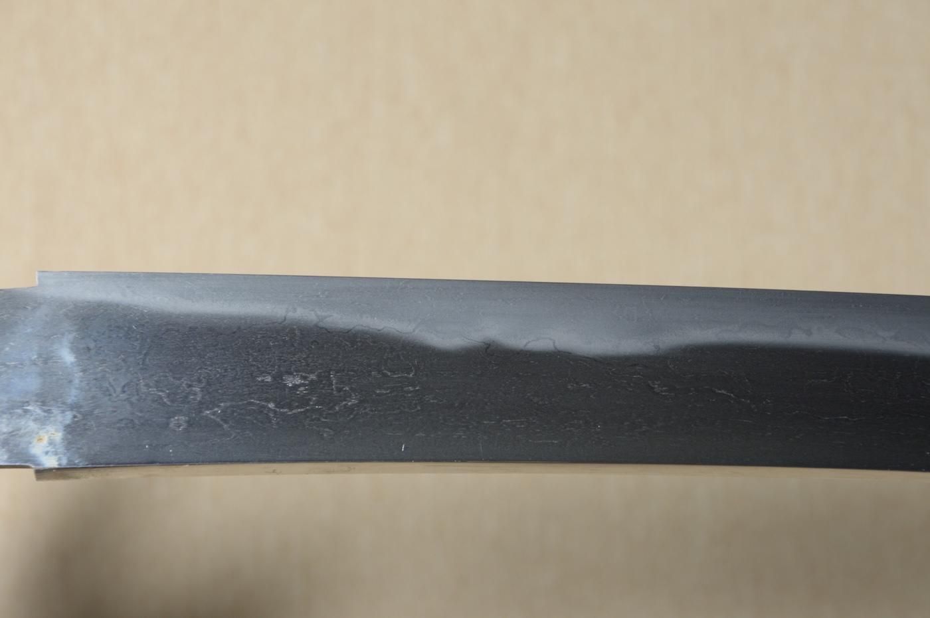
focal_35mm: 150
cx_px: 465
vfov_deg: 9.1
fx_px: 3872
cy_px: 309
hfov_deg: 13.7
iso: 400
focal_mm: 100
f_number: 11
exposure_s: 1/1.6
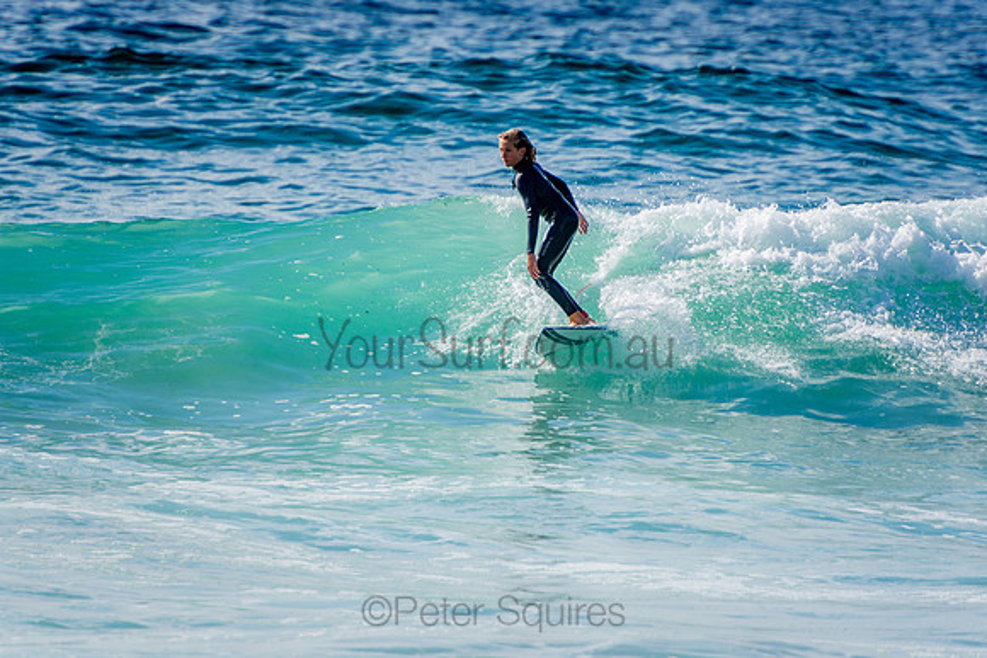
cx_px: 494
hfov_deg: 3.4
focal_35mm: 600
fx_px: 16453
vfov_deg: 2.3
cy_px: 329
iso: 250
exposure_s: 1/2000
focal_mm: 400
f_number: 5.6
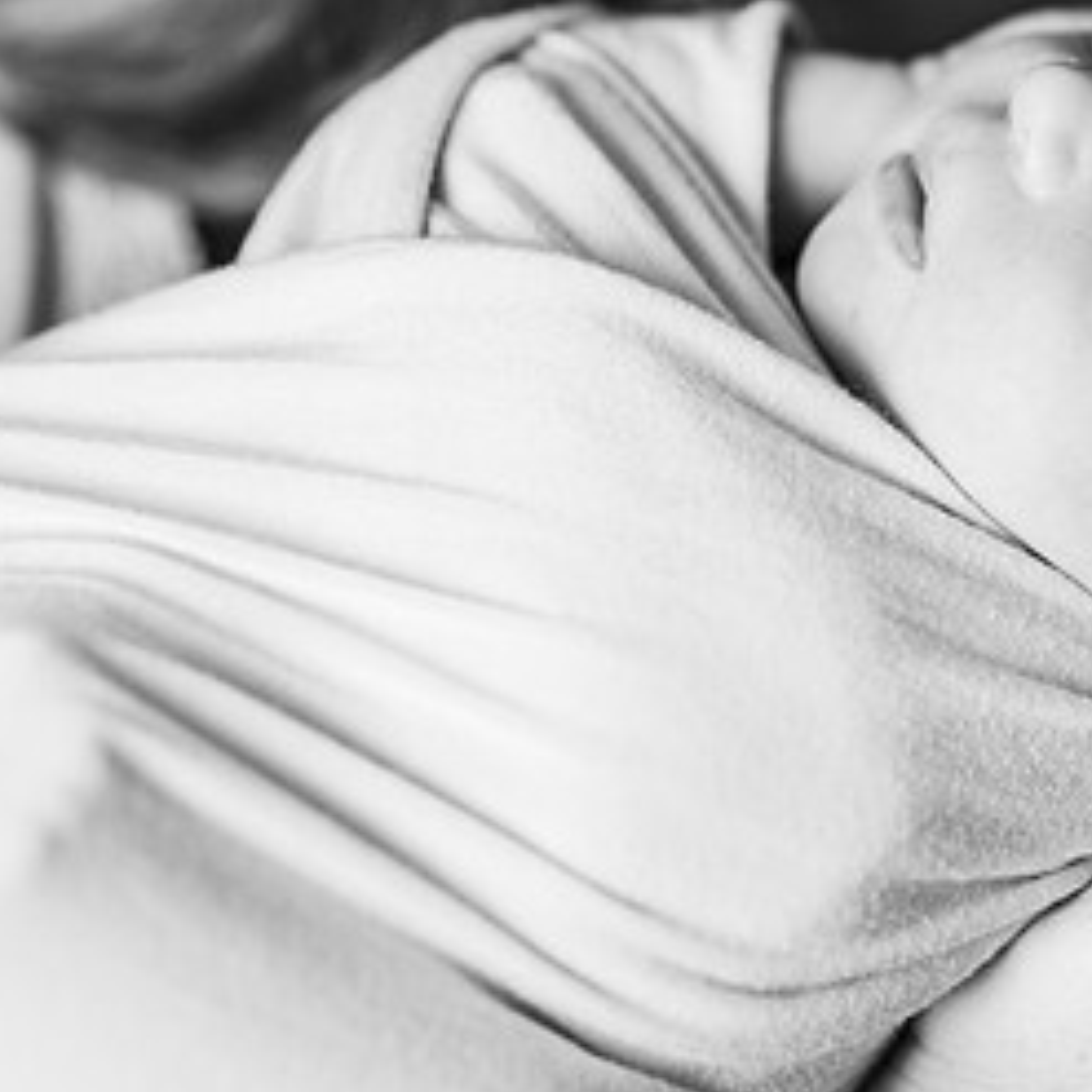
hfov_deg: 10.3
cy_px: 409
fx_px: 6067
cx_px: 897
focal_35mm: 170
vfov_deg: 10.3
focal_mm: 85
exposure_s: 1/160
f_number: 2
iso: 50
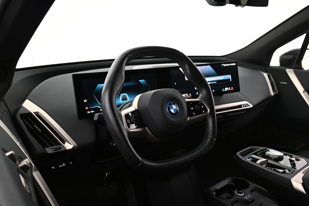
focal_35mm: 29
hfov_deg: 63.2
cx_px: 154
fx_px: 251
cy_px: 103
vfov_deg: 44.6
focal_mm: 19.5
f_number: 3.8
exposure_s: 1/25
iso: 1600
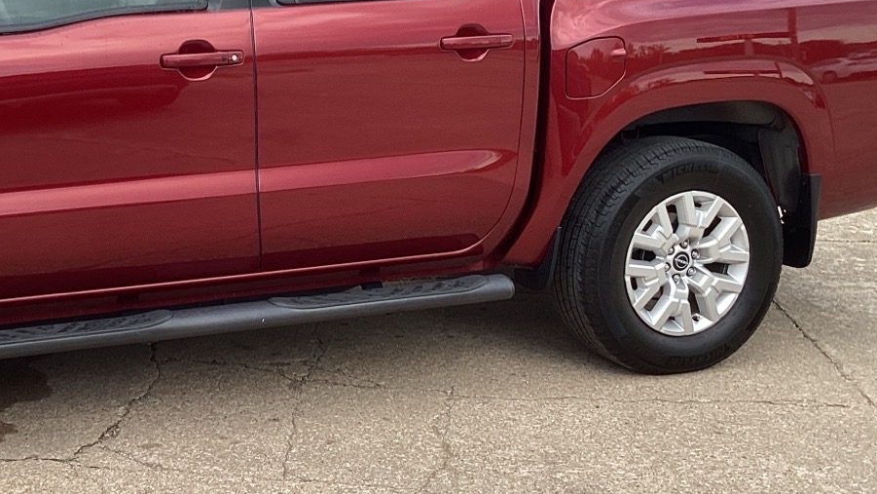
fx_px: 1395
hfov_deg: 34.1
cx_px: 203
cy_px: 123
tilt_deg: -9.1
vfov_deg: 19.9
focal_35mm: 60
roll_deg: -0.2
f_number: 2.4
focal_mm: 3.3
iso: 50
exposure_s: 1/120
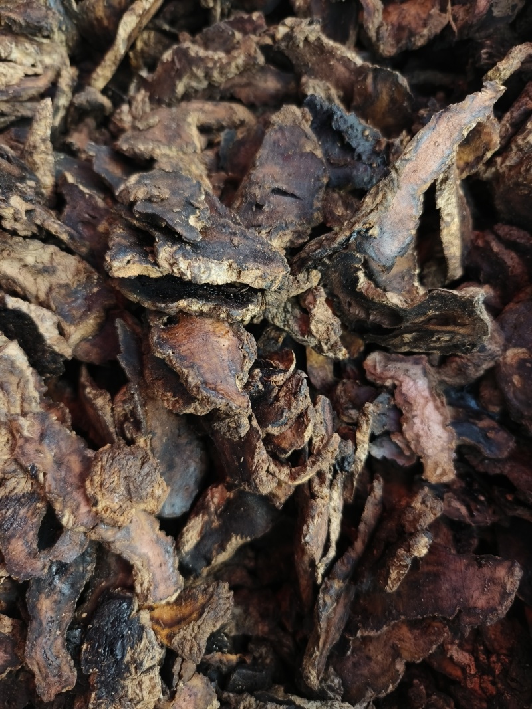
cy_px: 354
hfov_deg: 58.9
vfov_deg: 73.9
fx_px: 471
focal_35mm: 23
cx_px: 266
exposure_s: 1/33.3
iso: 1068
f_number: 1.75
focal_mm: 5.5
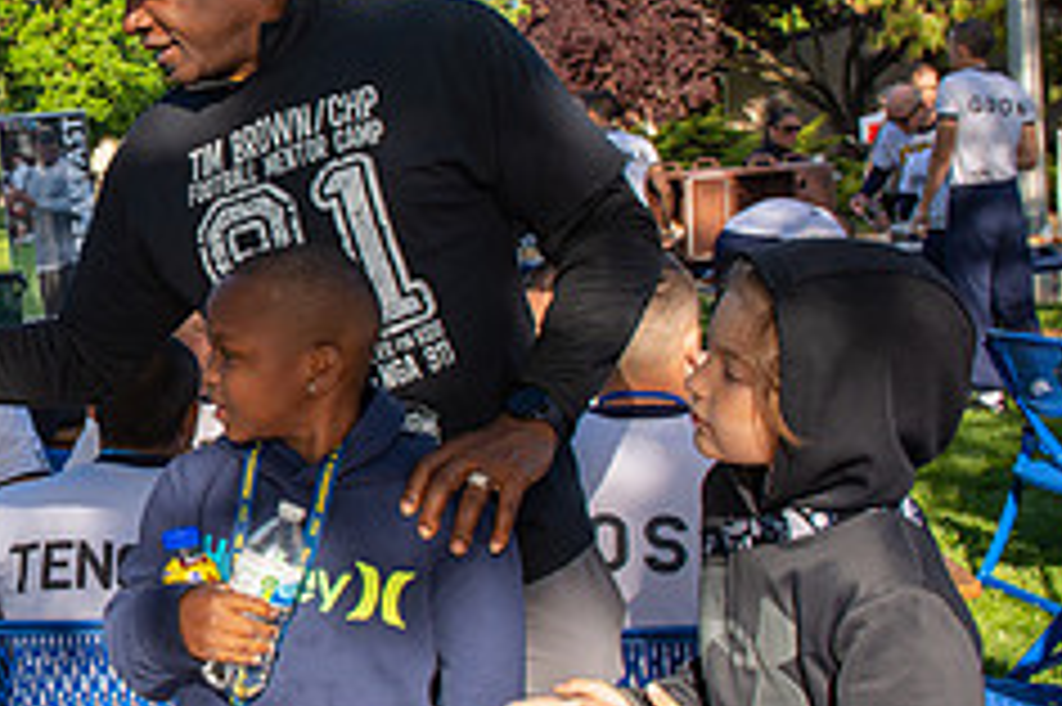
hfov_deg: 28.7
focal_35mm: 64
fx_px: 1887
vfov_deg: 21.2
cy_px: 281
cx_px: -90
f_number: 8
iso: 100
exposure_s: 1/100
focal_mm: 26
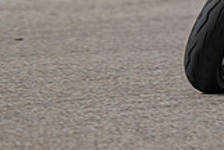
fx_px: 13440
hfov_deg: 1.0
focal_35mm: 2156
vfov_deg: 0.6
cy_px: -84
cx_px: 383
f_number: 6.3
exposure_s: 1/1250
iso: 160
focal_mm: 600
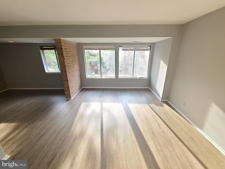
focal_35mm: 13
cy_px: 84
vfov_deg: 89.9
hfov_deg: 106.2
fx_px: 84
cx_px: 112
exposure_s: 1/60
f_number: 2.2
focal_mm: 2.2
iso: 100
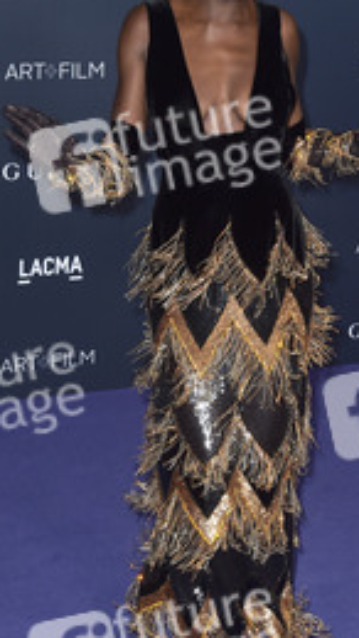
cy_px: 278
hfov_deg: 14.9
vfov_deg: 26.2
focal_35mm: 81
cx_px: 227
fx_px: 1369
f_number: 6.3
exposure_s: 1/250
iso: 640
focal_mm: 50
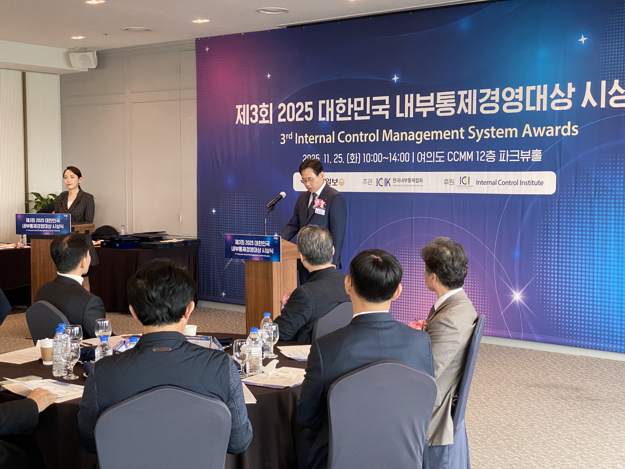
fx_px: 939
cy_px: 234
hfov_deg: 36.8
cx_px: 312
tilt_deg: -2.5
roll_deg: -0.2
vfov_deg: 28.0
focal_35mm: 52
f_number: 2
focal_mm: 6
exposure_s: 1/60
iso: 250
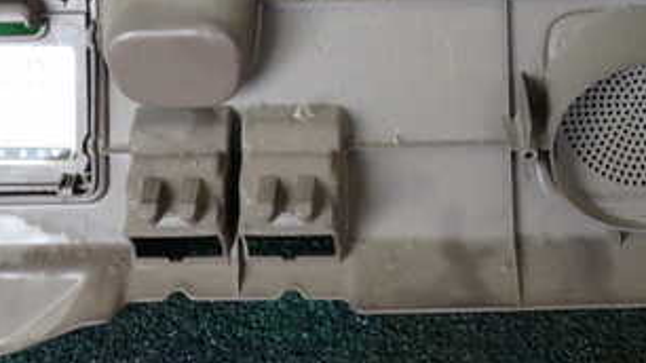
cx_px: 391
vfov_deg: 18.1
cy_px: -36
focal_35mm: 64
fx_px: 1096
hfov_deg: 32.7
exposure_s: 1/60
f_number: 2.3
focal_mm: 5.4
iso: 100
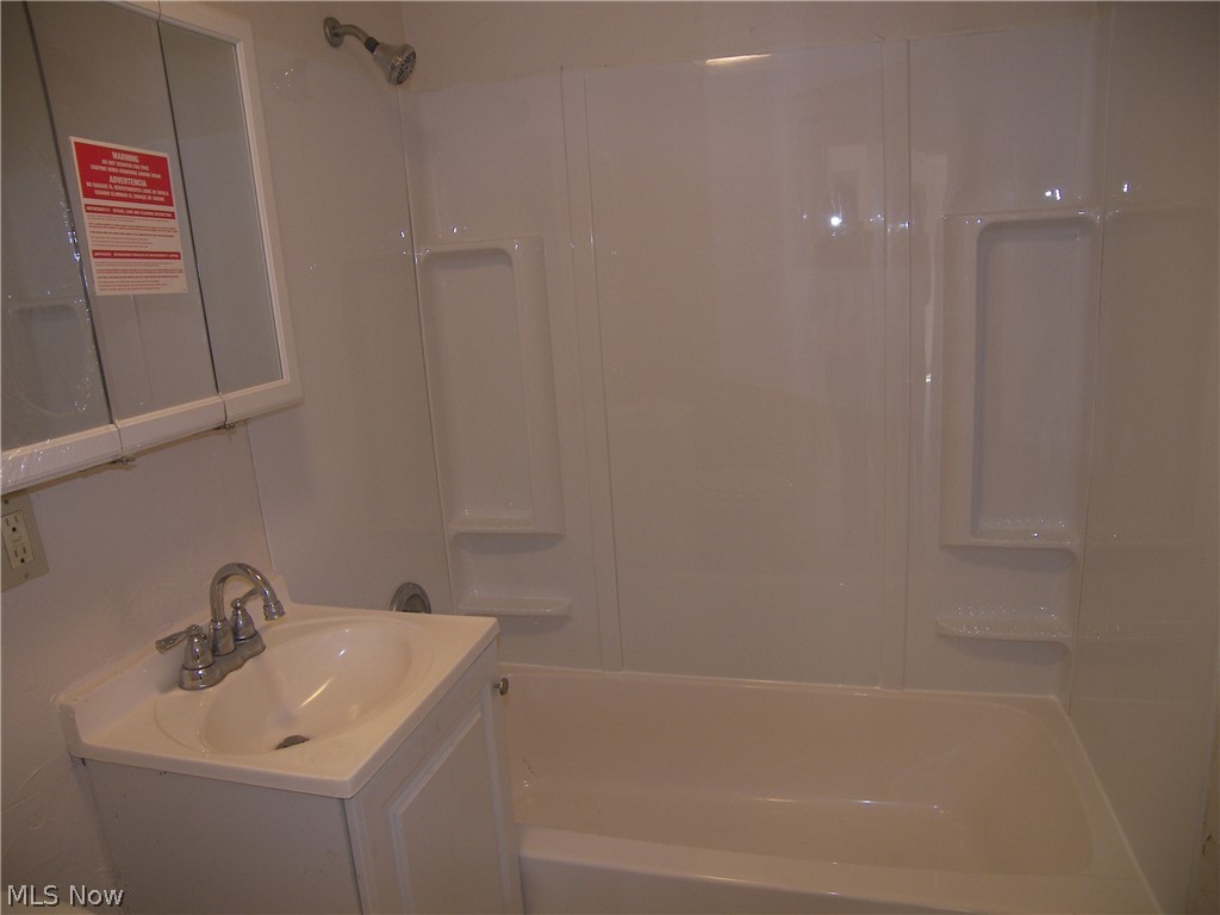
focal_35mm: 24
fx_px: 846
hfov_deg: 71.6
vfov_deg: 56.8
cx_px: 610
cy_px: 458
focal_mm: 5
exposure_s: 1/30
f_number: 2.8
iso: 100
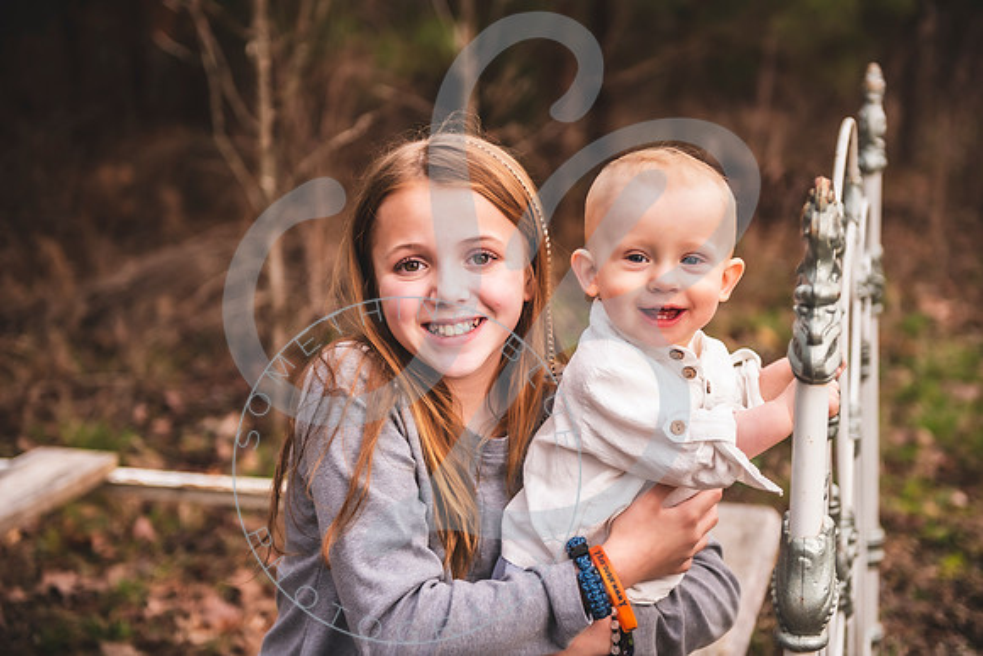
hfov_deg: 32.4
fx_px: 1693
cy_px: 328
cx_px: 492
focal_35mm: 62
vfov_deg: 21.9
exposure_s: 1/250
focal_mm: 62
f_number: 2.8
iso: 250
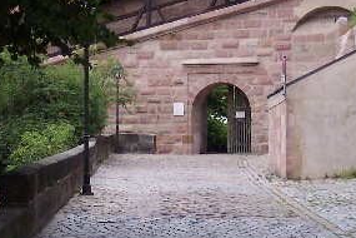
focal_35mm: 111
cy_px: 110
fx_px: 1098
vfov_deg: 12.3
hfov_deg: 18.4
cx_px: 187
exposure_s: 1/500
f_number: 2.8
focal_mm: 8
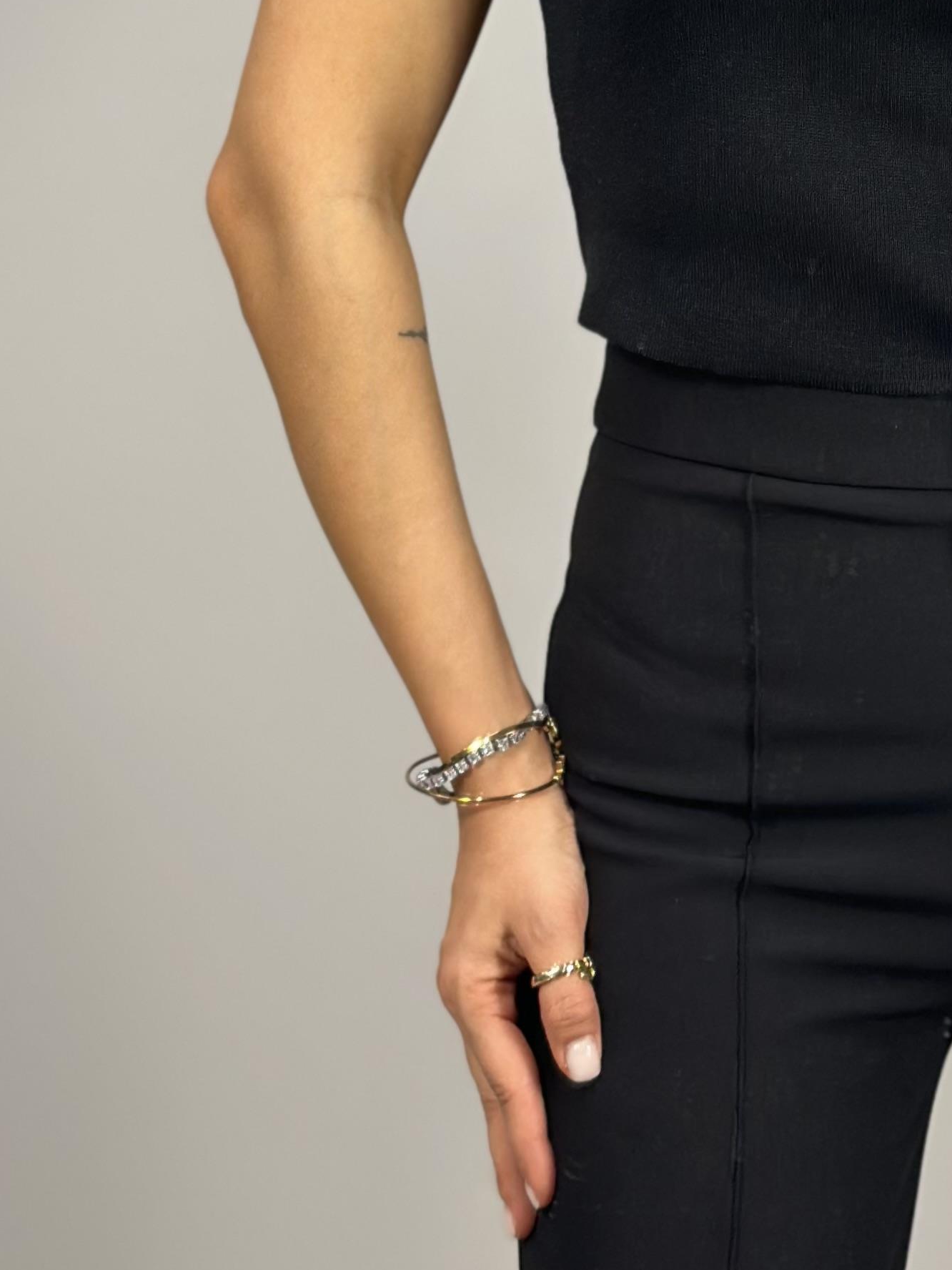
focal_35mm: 109
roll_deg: -1.7
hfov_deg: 13.4
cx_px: 942
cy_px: -156
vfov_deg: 17.4
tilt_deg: -26.0
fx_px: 3997
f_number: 1.78
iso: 64
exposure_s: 1/50
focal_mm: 6.86
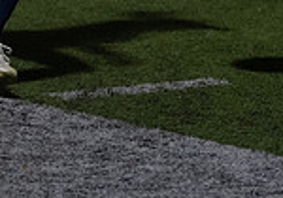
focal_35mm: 417
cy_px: -143
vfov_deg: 3.4
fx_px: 3329
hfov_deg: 4.8
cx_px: -85
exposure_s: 1/1000
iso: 5000
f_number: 2.8
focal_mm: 70
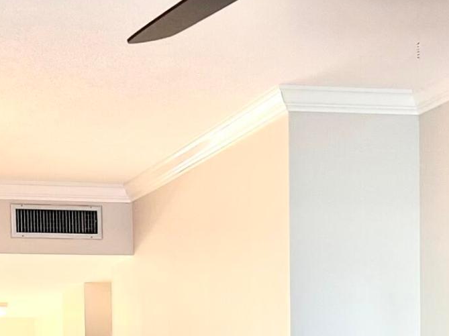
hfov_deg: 17.5
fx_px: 1452
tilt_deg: -3.4
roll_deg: +1.5
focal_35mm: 112
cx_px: 135
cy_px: 524
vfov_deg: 12.5
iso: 64
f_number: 1.5
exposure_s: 1/120
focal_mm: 5.7
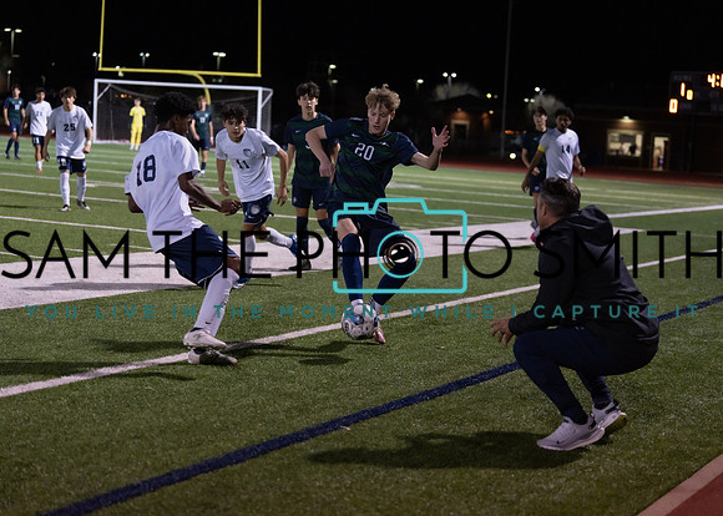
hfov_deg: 27.0
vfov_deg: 19.4
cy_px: 258
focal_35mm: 73
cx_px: 362
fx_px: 1506
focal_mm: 70
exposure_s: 1/1000
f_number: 2.8
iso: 2000
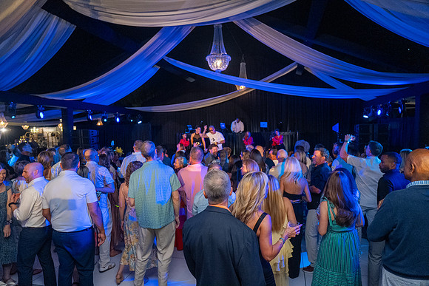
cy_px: 143
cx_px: 214
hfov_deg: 73.7
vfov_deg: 53.2
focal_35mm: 24
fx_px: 286
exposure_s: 1/125
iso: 3200
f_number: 4
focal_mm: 24
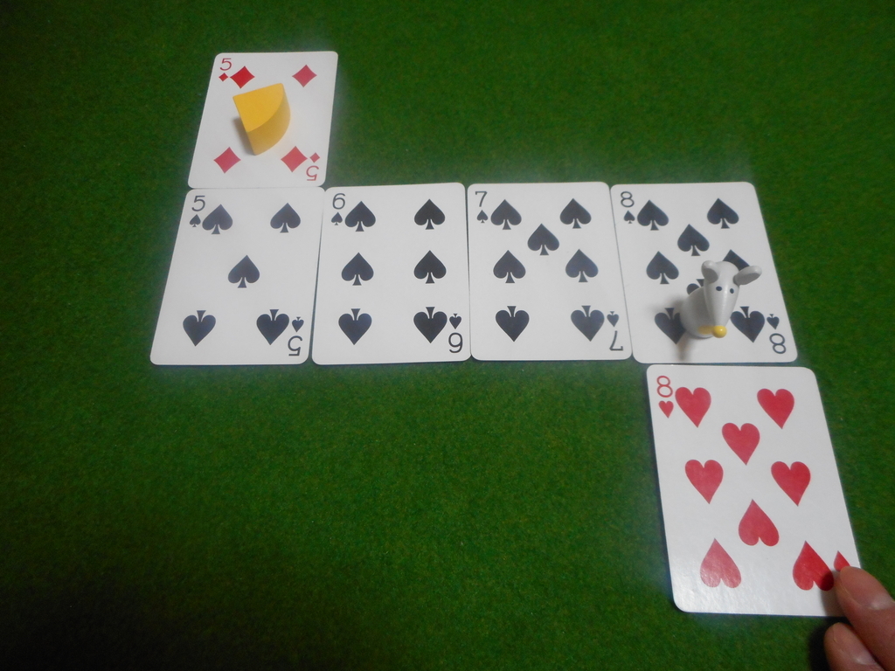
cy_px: 336
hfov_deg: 69.4
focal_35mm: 25
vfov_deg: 54.9
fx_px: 646
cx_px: 448
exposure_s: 1/30
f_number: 3.7
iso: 400
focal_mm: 4.5
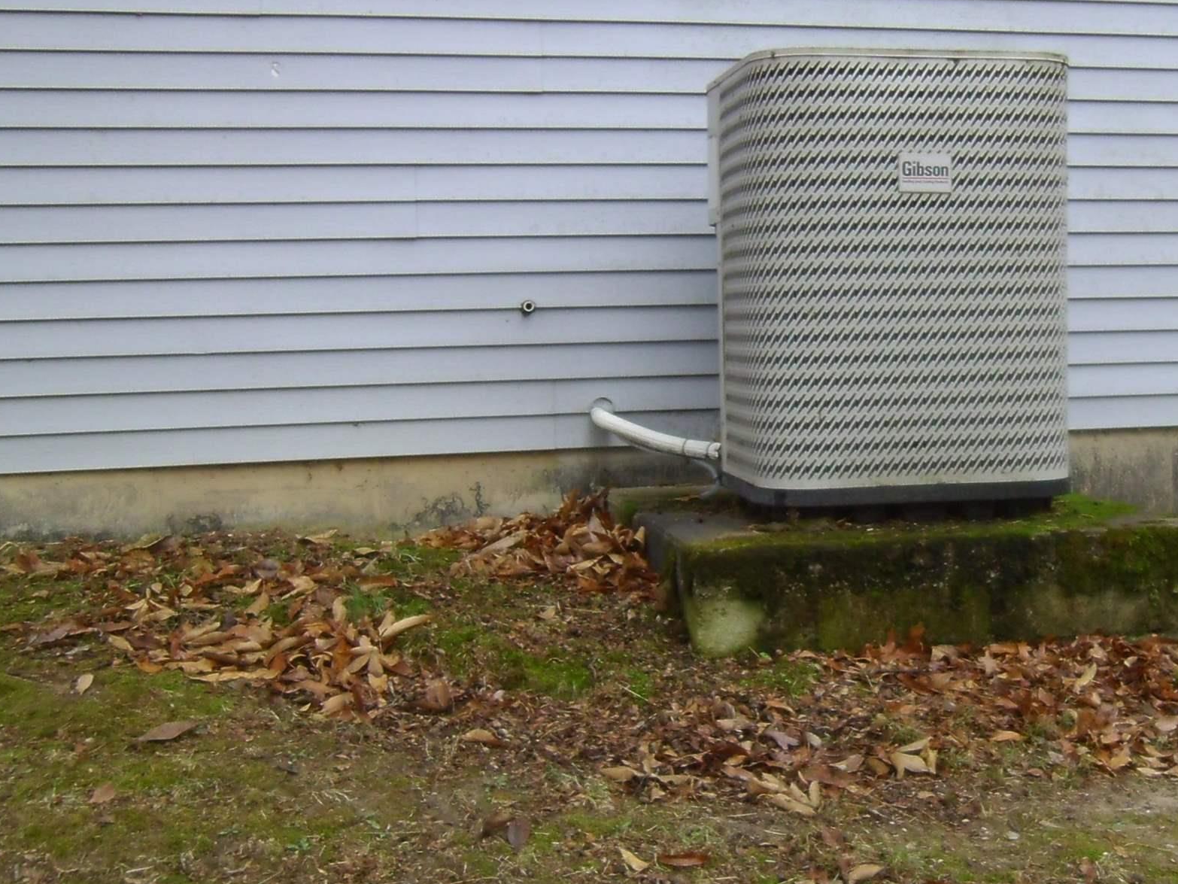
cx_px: 764
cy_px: 369
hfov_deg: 37.2
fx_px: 1736
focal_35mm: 51
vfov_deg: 28.5
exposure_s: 1/117
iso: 100
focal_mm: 4.5
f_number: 3.3
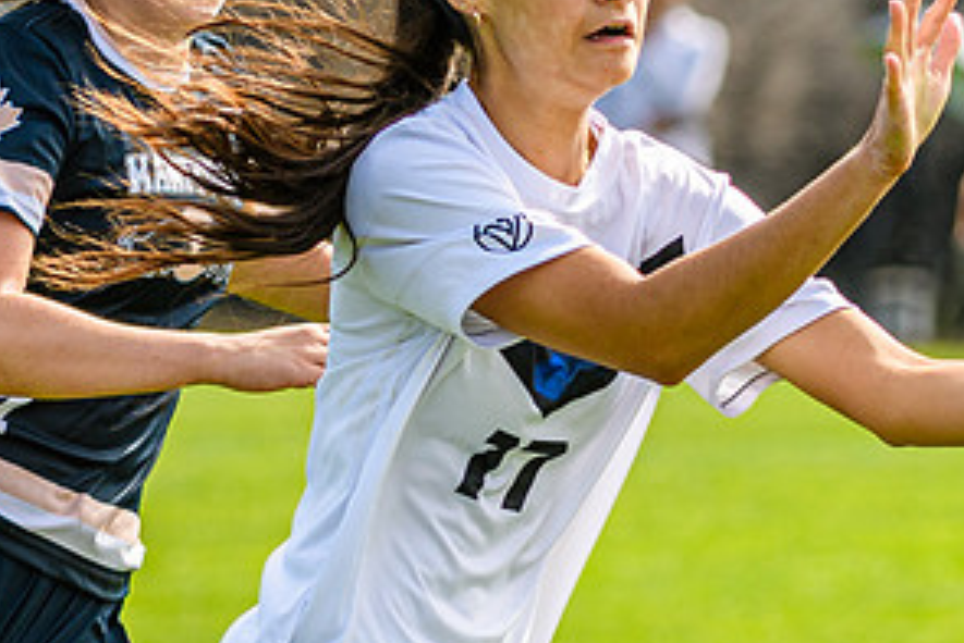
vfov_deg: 2.3
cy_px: 142
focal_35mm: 600
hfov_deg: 3.4
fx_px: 16074
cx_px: 735
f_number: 3.2
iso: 100
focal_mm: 120
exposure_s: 1/1250
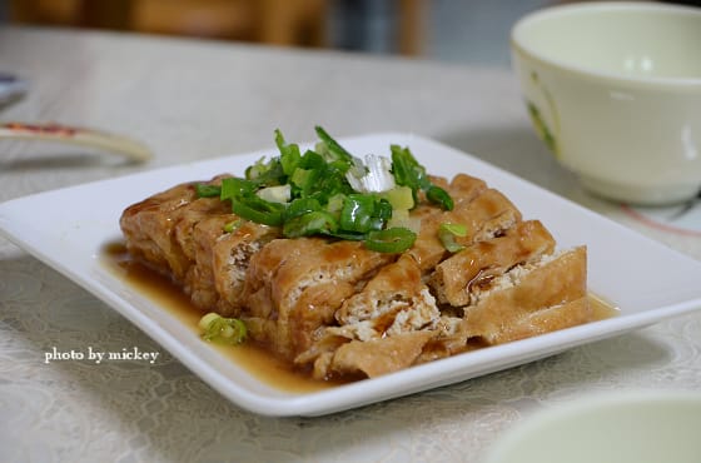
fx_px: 1223
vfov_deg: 21.4
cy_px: 232
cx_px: 350
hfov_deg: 32.0
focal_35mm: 63
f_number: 5.6
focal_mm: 42
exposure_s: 1/13
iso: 1600
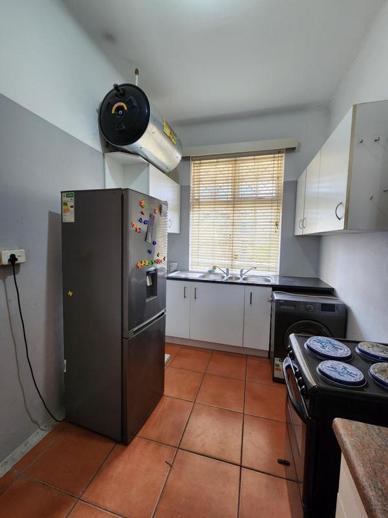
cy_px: 259
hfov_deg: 89.9
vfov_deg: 106.2
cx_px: 194
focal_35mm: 13
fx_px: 194
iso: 200
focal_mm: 2.2
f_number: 2.2
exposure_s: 1/50
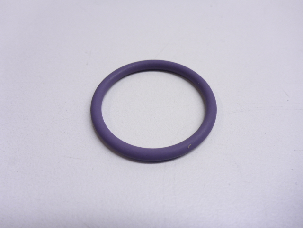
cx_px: 152
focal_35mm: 28
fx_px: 245
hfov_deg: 63.4
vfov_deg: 49.7
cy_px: 114
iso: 100
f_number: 3.3
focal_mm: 4.9
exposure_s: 1/80
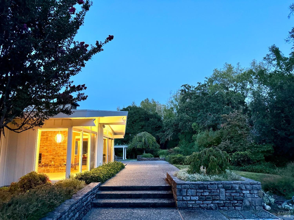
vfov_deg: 56.8
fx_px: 204
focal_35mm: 24
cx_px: 147
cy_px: 110
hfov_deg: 71.6
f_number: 1.78
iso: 800
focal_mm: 6.86
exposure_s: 1/40
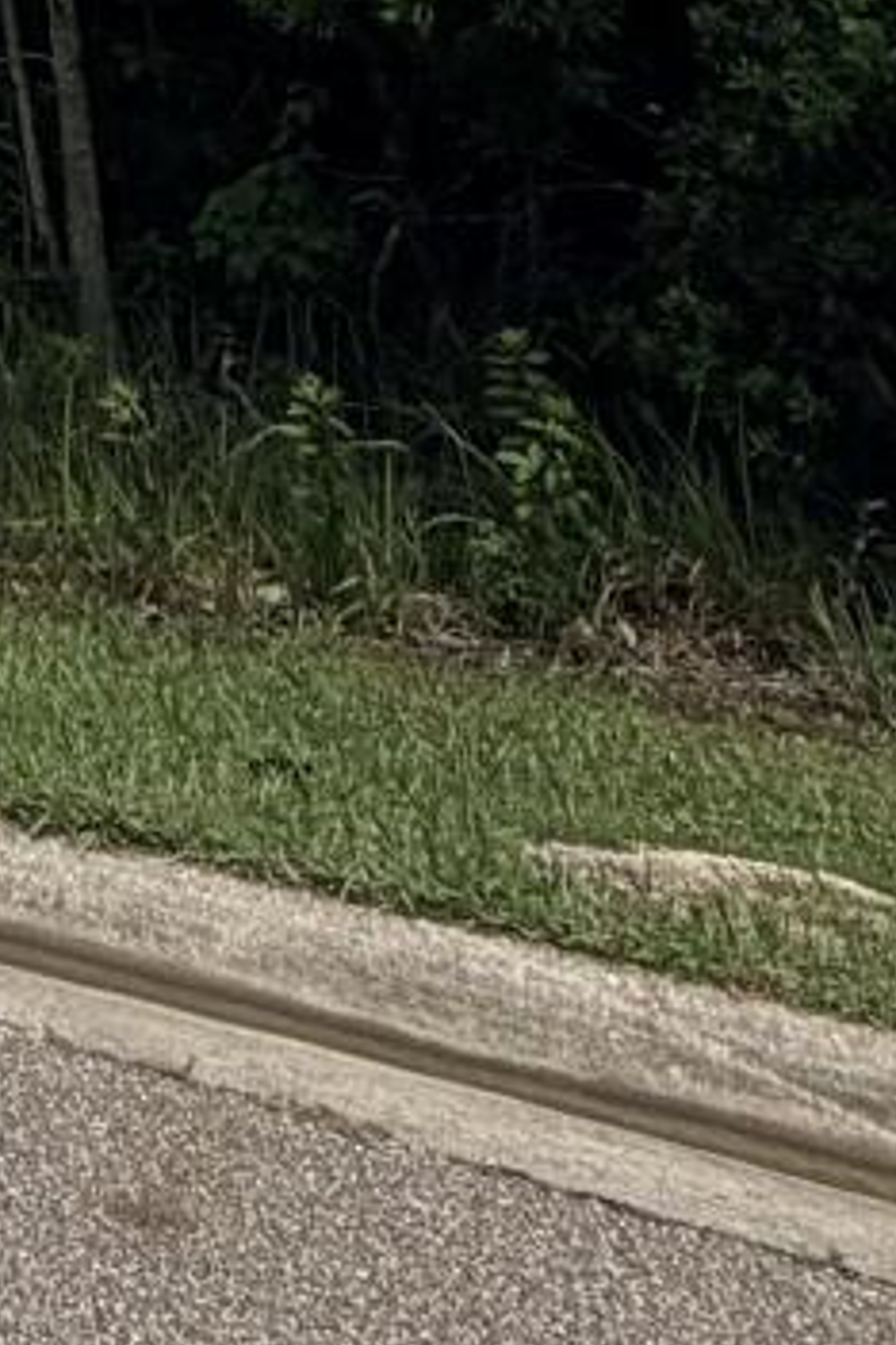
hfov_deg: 12.2
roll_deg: -3.6
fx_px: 3098
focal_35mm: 83
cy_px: -1169
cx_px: -1405
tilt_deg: +14.2
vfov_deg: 18.4
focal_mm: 2.22
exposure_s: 1/1656
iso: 20
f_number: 2.2
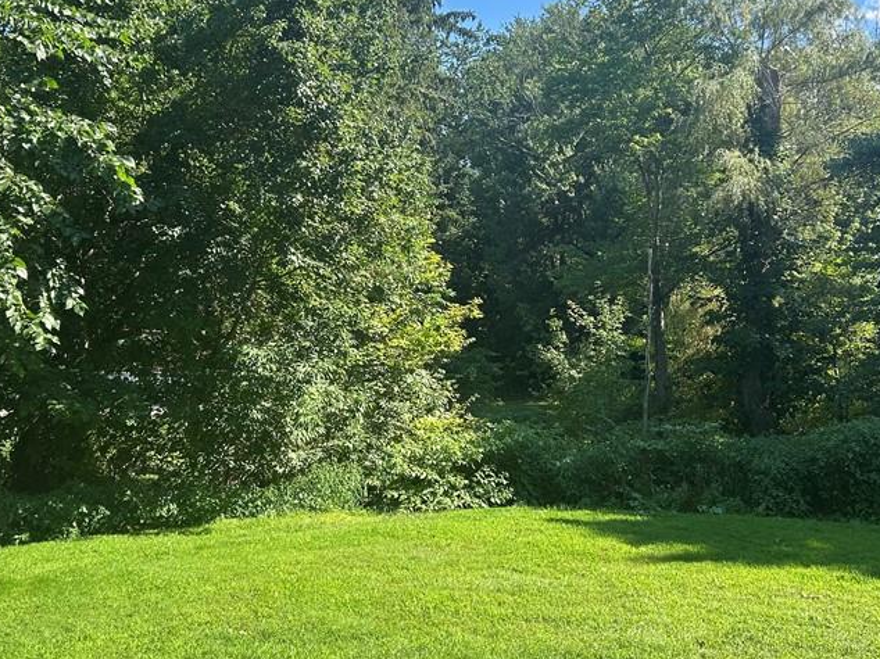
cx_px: 450
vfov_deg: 34.2
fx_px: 1067
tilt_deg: +3.2
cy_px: 262
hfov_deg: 44.8
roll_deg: +0.0
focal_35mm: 42
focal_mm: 5.7
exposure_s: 1/1266
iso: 50
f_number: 1.5
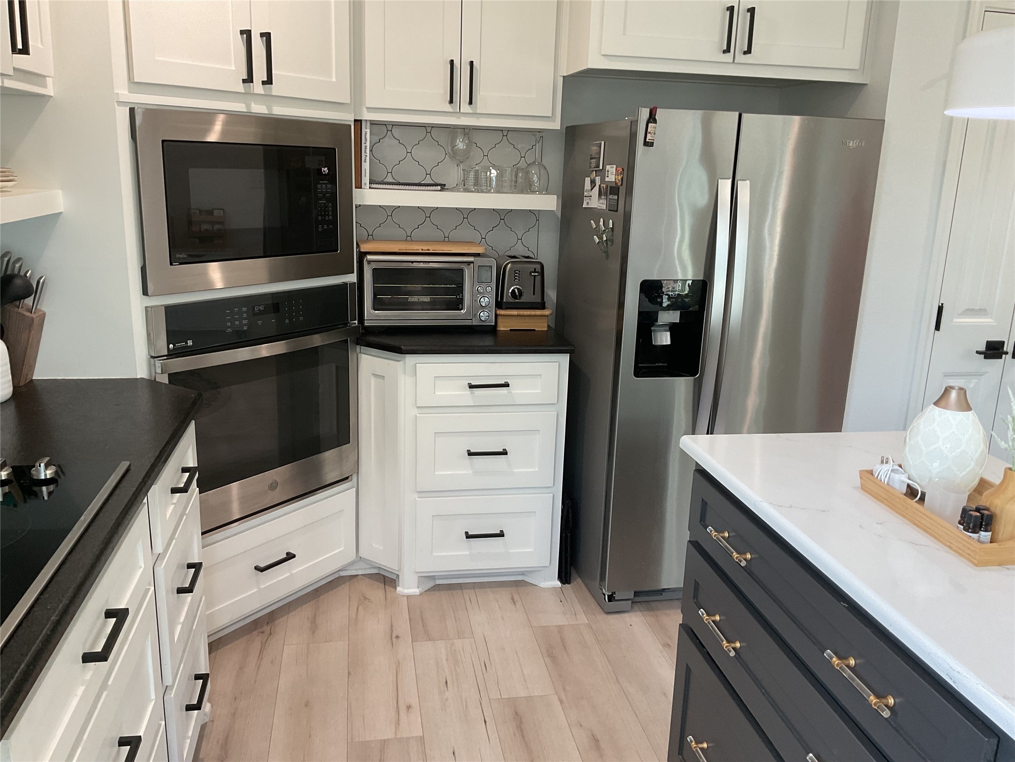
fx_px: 850
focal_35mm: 29
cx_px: 508
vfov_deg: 48.2
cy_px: 381
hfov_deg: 61.7
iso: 64
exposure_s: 1/60
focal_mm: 3
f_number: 1.8
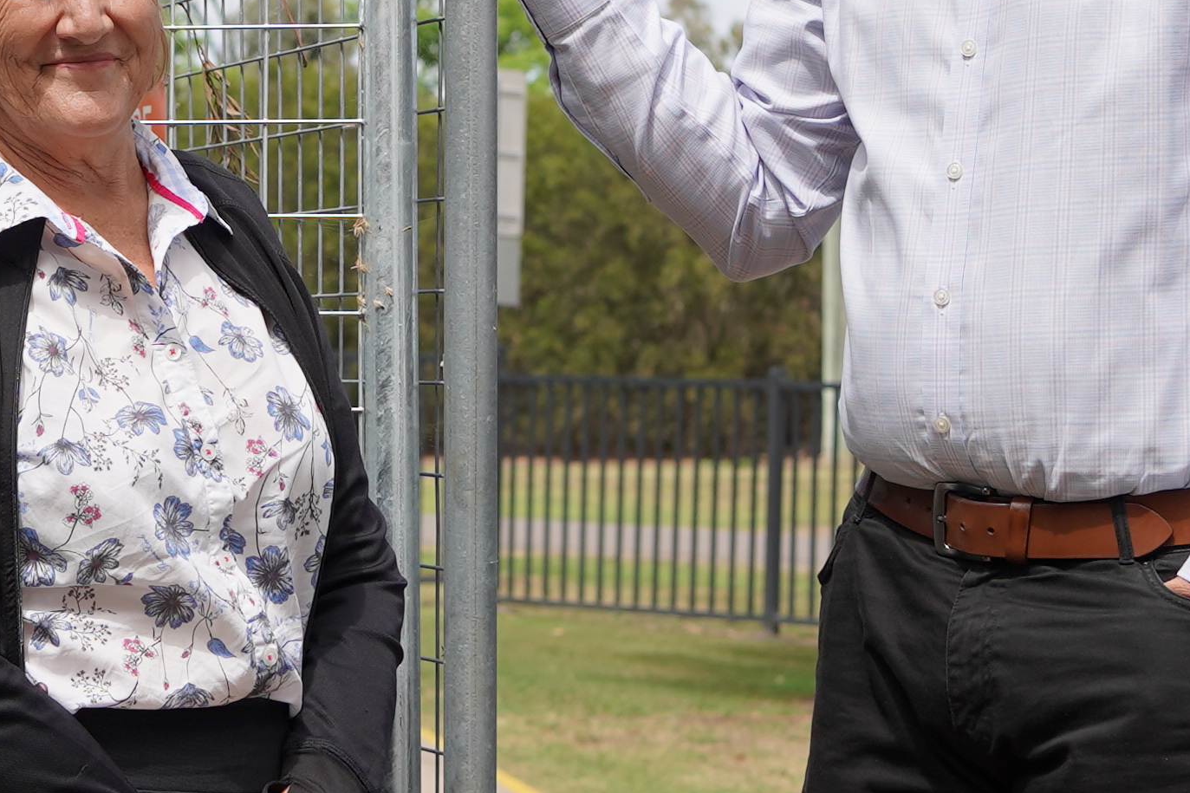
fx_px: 5057
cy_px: -107
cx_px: 113
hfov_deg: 13.3
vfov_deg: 8.9
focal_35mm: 153
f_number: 4.5
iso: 100
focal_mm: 35
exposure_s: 1/800
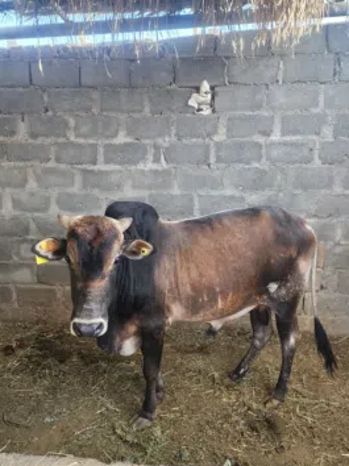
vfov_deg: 67.3
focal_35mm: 26
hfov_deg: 53.0
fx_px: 350
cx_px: 169
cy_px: 250
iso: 200
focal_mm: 6.4
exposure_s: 1/180
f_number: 1.8
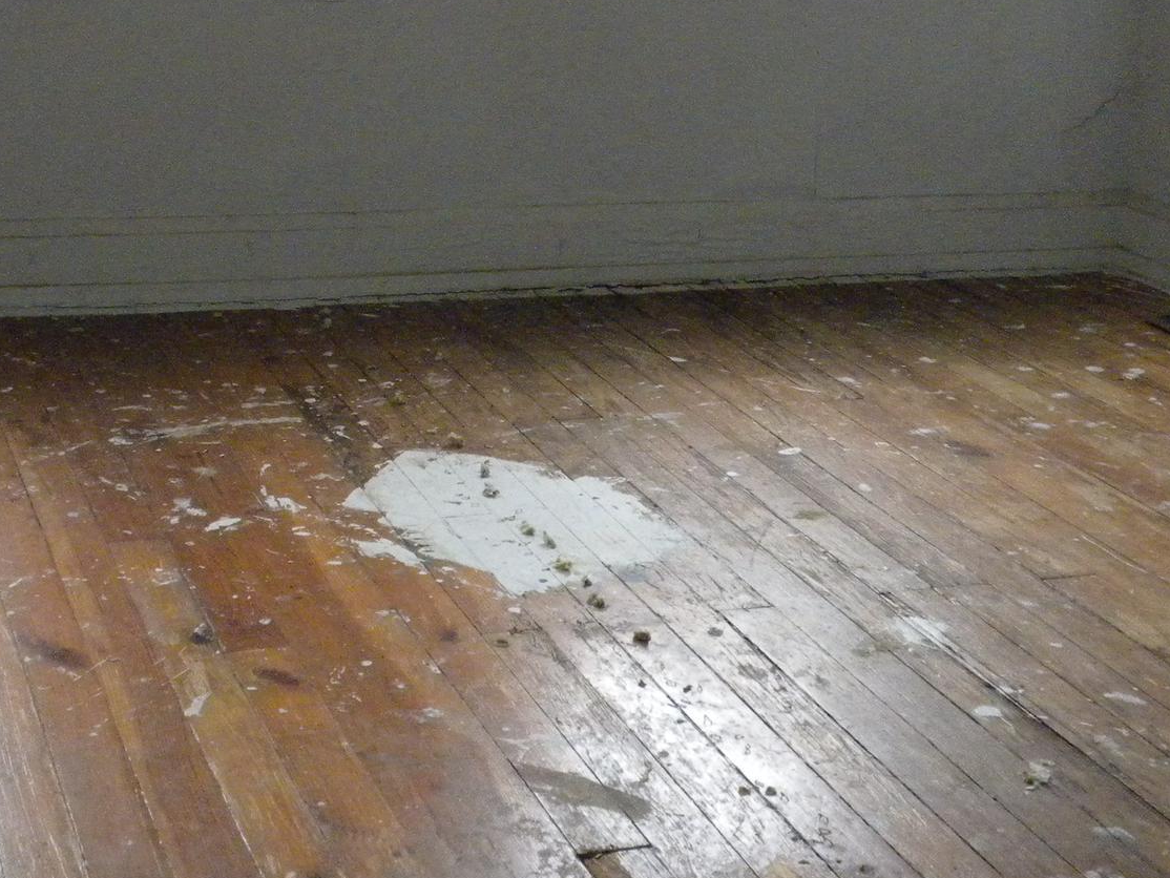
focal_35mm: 68
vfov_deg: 21.5
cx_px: 434
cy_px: 238
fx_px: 2299
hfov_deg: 28.4
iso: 695
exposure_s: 1/241
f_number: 3.5
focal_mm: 6.6
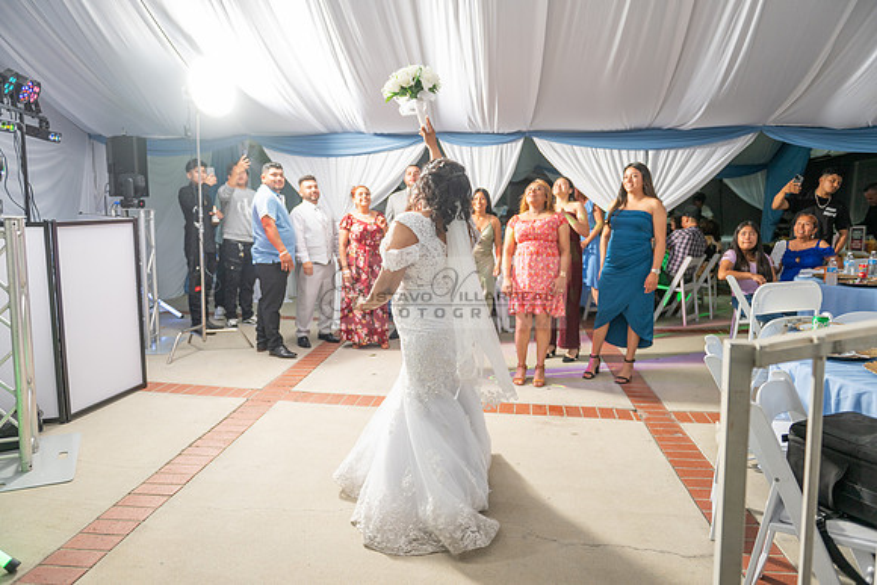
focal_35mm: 24
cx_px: 438
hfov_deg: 73.7
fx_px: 585
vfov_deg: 53.2
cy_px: 292
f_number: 2.8
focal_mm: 24
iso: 250
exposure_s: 1/125
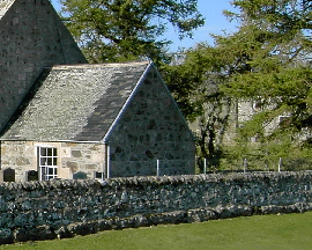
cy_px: 139
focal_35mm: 97
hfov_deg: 18.4
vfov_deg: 15.9
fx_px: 896
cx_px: -90
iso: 100
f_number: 6.7
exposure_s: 1/400
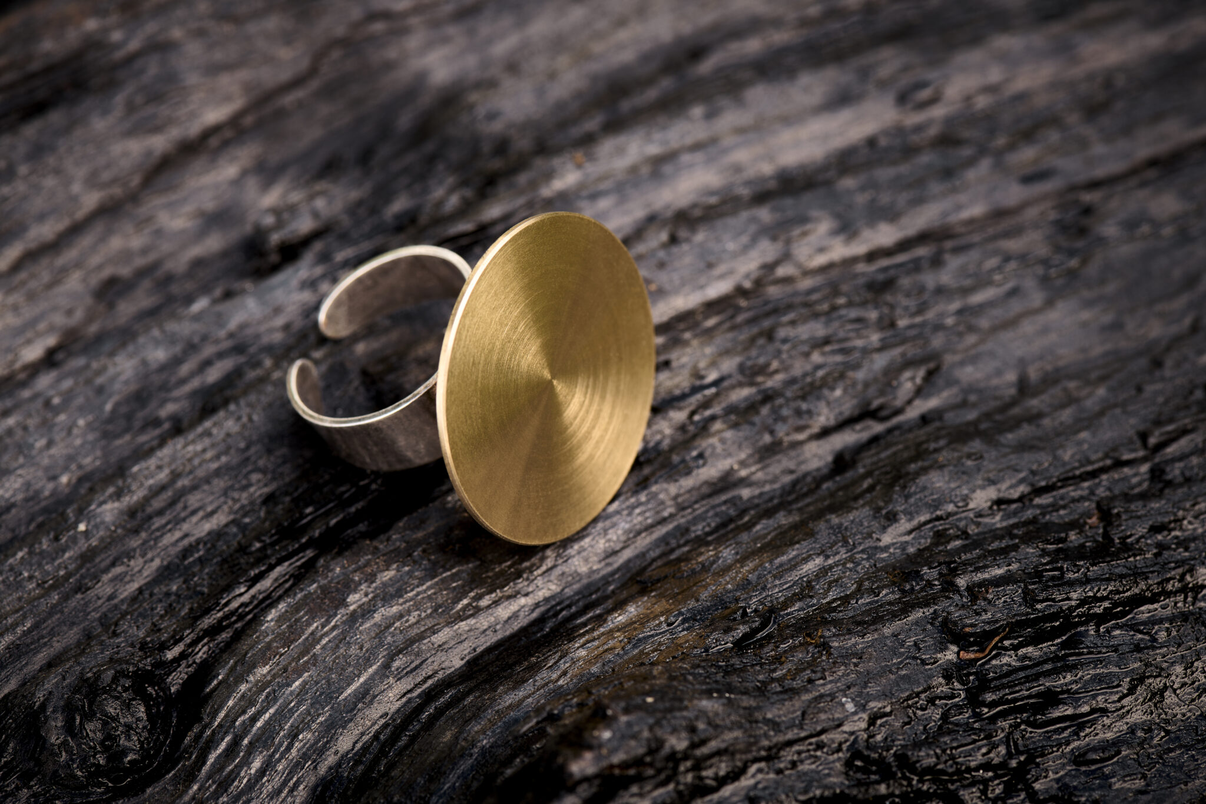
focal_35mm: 105
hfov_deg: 19.5
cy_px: 402
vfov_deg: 13.0
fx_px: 3517
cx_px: 603
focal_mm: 105
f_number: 13
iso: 64
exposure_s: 1/5
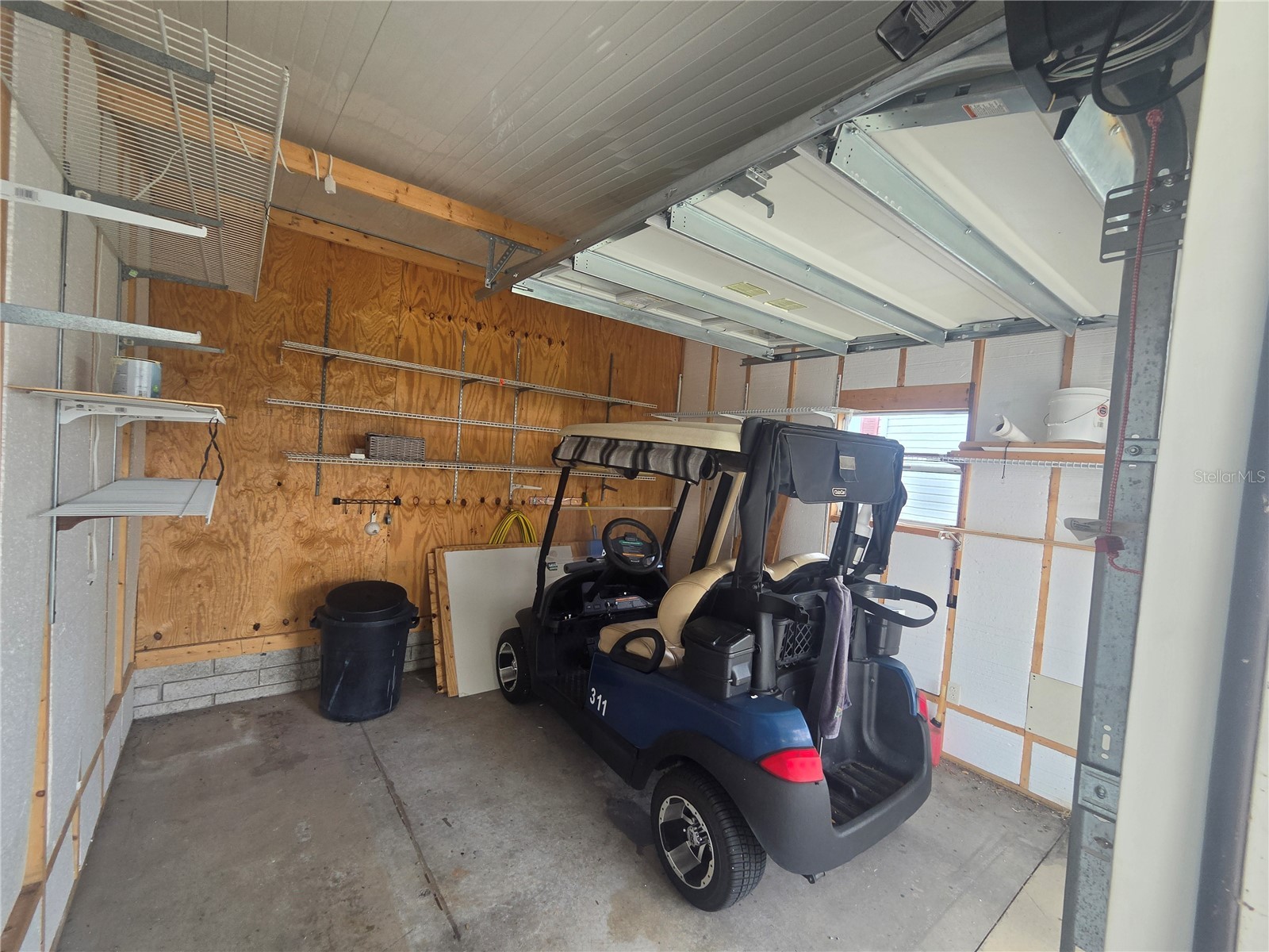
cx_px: 634
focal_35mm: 13
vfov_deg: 89.9
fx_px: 477
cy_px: 476
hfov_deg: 106.2
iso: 100
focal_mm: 2.2
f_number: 2.2
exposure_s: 1/120
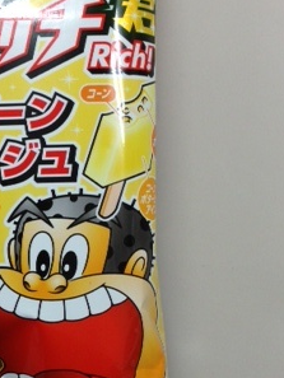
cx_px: 47
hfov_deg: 20.4
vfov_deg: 27.4
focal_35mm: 71
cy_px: 216
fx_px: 776
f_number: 2.4
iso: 64
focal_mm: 4.13
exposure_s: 1/60
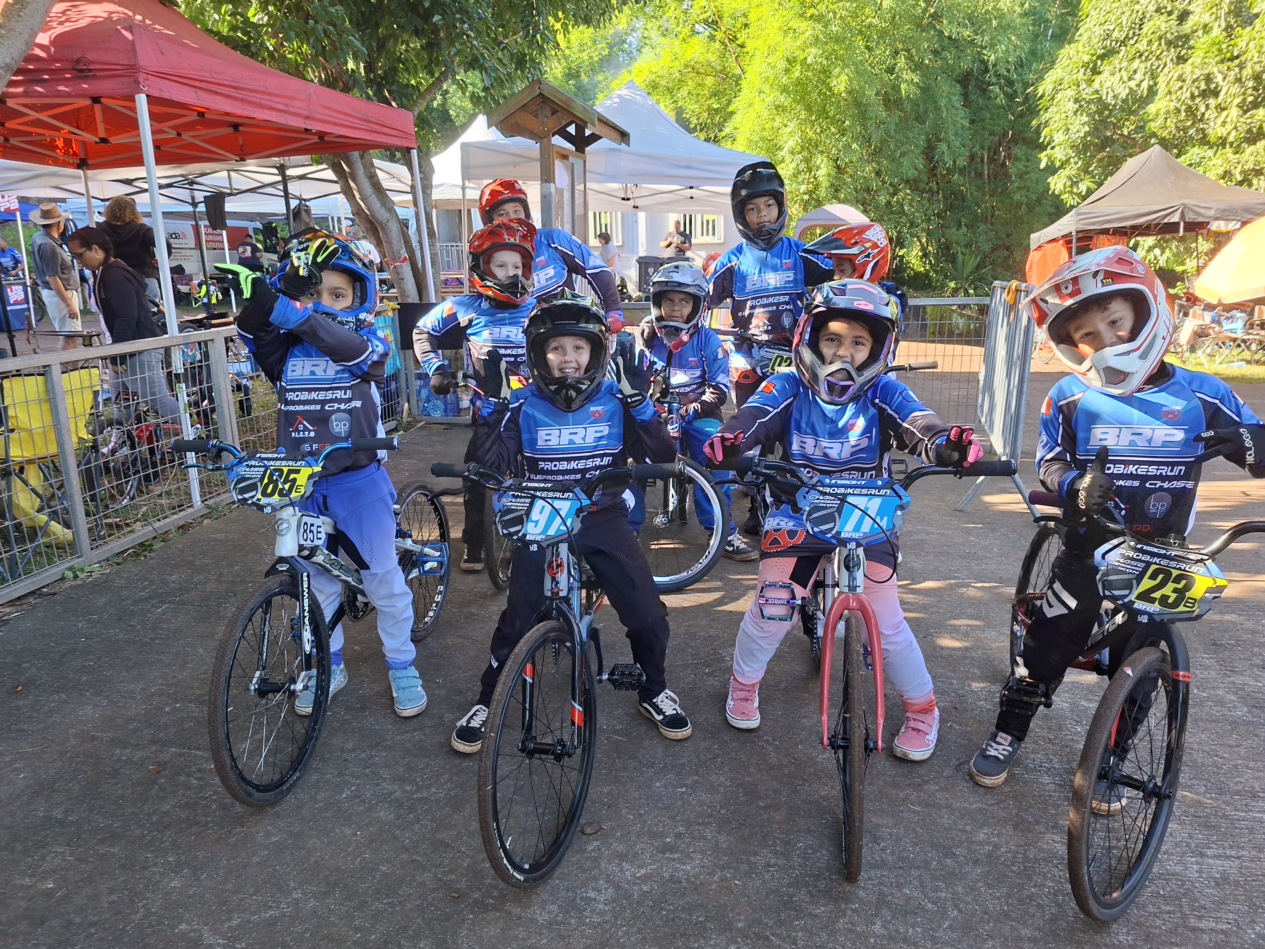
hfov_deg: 73.9
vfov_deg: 58.9
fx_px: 841
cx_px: 632
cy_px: 474
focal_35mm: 23
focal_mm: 5.54
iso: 50
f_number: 1.8
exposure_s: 1/104
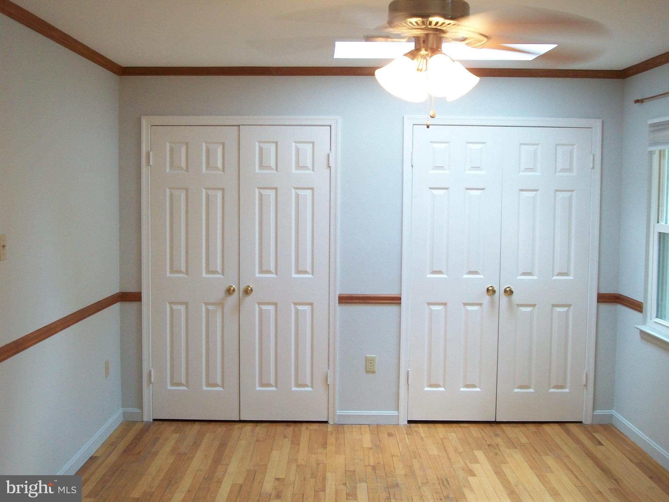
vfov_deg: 36.0
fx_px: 773
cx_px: 334
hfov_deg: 46.8
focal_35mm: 40
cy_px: 251
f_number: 3.2
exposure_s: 1/20
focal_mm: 7.1
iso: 160
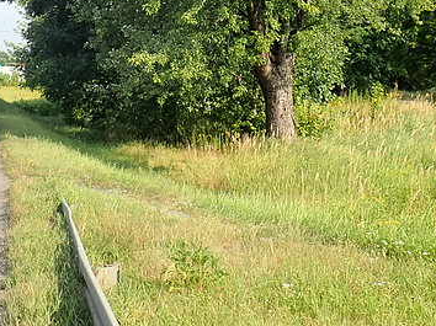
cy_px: -7
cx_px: 134
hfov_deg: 21.9
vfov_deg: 16.2
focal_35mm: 89
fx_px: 1120
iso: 100
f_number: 3.5
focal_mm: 6.42
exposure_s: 1/400
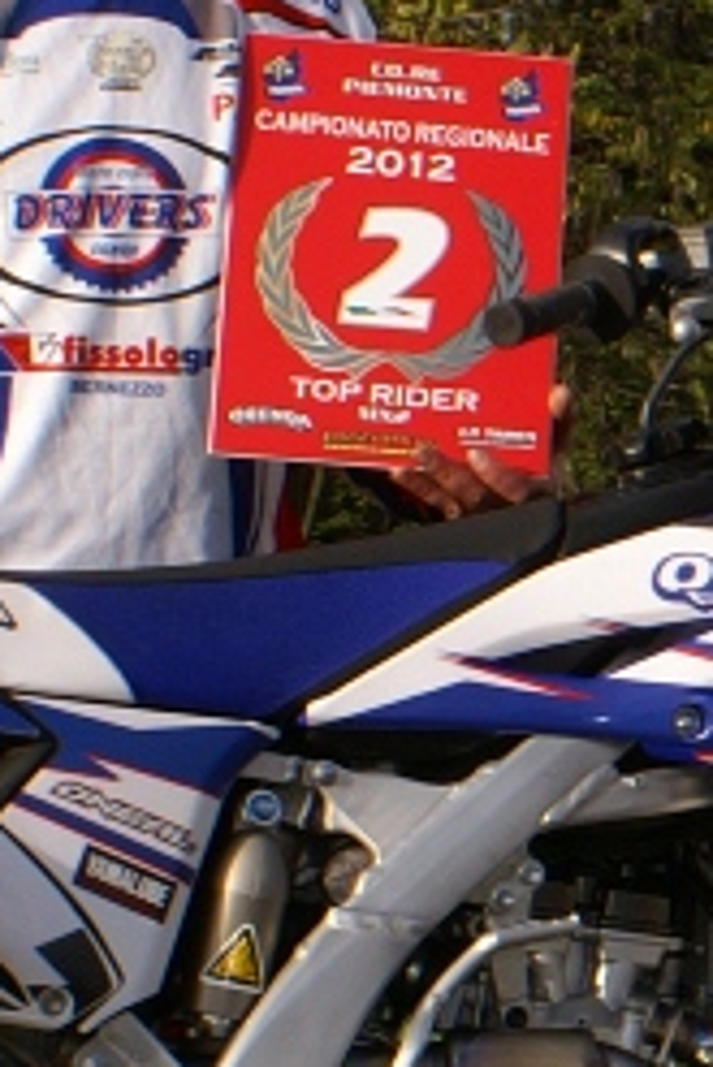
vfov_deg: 11.8
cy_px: 724
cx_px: 1093
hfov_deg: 7.7
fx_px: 5162
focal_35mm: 174
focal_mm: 28
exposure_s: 1/125
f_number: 16
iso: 100
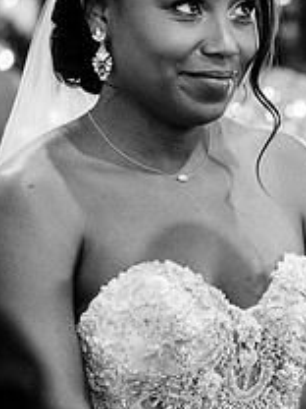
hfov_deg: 2.2
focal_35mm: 665
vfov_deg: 3.0
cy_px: 204
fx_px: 7838
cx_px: 371
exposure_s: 1/100
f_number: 2.8
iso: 2000
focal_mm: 200
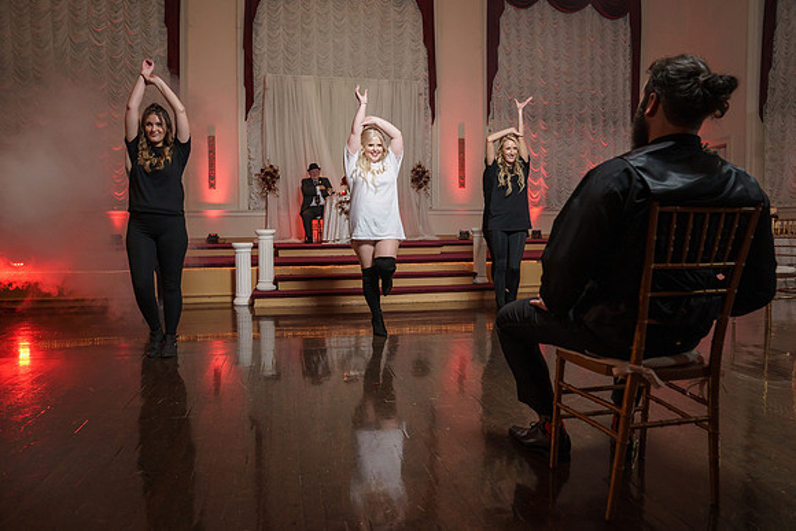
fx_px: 531
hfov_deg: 73.7
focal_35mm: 24
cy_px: 266
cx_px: 398
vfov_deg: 53.2
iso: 2000
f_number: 4
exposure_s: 1/200
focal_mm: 24
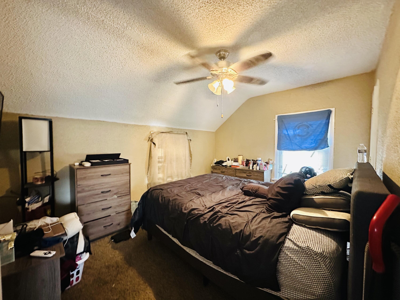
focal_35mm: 14
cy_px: 150
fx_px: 162
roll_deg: -0.8
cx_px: 200
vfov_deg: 85.7
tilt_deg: -1.8
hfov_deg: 102.1
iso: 1000
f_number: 2.2
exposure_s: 1/40
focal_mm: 2.22
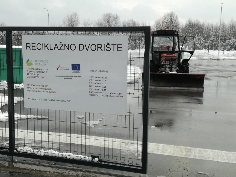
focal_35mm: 44
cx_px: 118
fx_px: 300
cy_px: 88
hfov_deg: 42.9
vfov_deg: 32.9
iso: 50
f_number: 2
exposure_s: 1/1284
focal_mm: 3.79
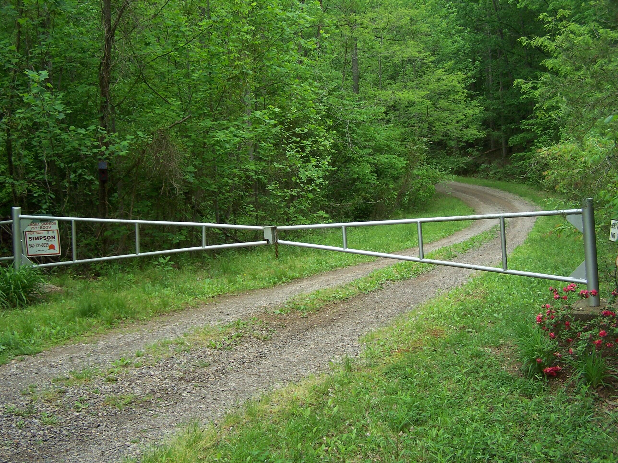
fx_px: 678
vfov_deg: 37.7
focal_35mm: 38
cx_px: 309
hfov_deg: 49.0
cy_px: 232
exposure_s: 1/250
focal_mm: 6.3
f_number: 2.8
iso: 80
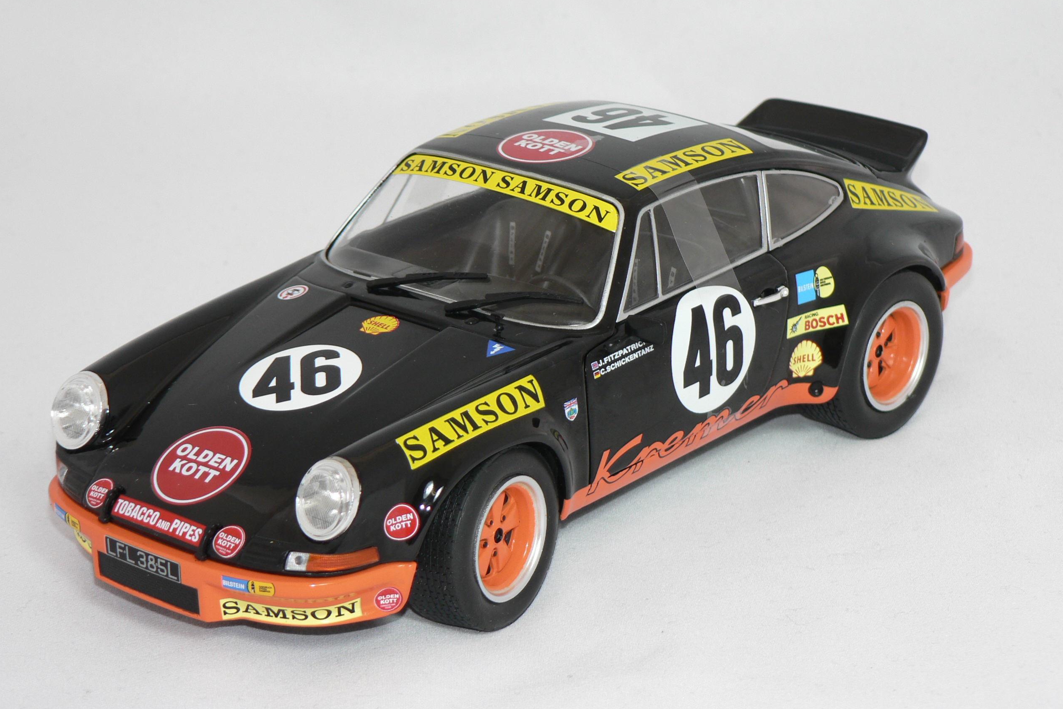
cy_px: 310
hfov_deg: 19.6
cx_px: 535
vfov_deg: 13.2
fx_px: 3071
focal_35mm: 104
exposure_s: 1/60
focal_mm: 16.5
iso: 80
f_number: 3.2
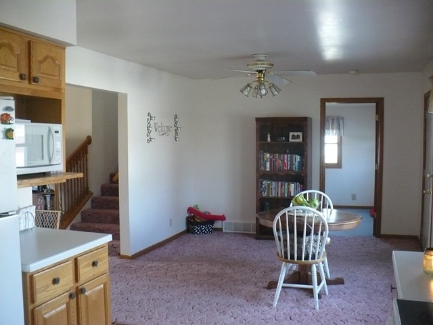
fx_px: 463
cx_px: 216
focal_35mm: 37
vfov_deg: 38.7
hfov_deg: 50.1
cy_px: 162
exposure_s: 1/30
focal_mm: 6.1
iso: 400
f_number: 2.8
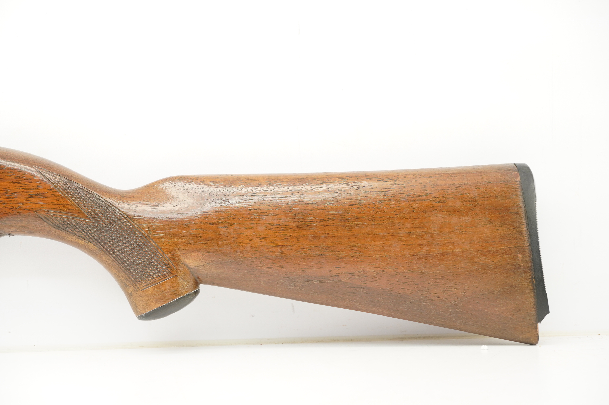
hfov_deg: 18.7
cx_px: 304
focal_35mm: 110
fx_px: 1851
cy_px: 202
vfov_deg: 12.5
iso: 500
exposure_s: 1/60
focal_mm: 73
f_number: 5.6
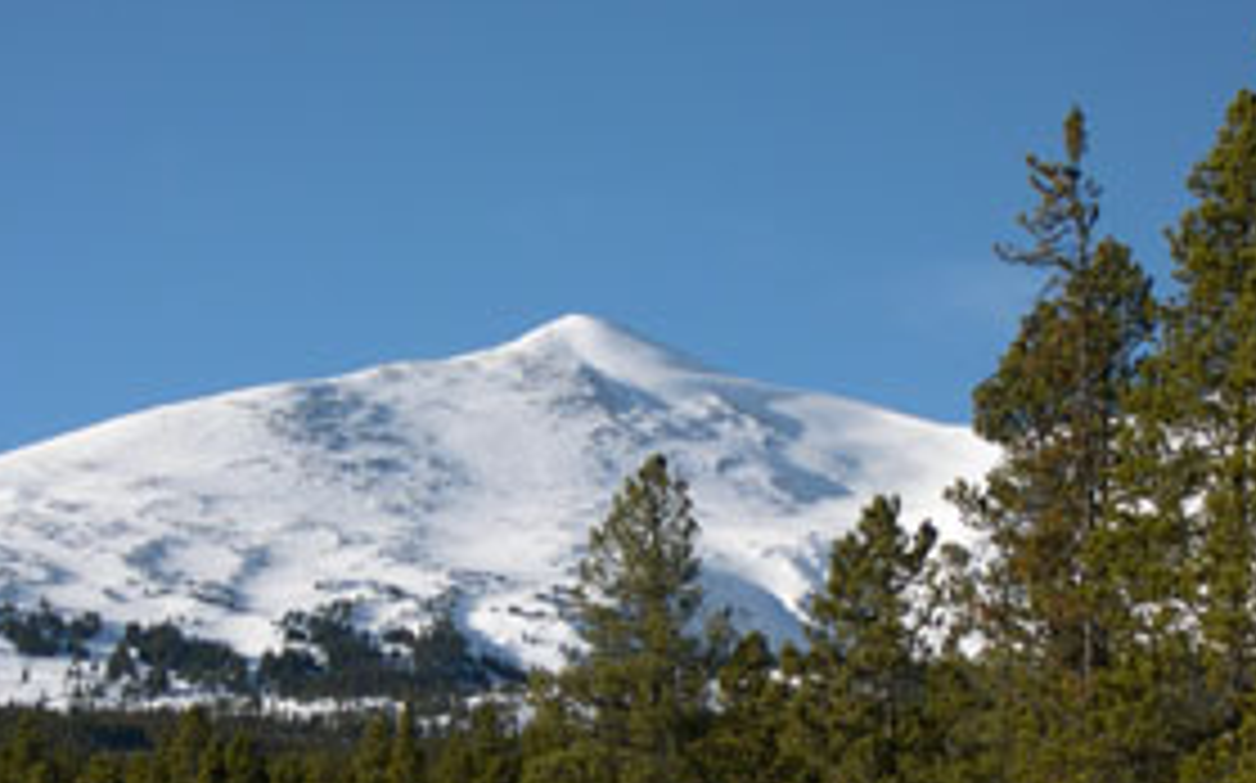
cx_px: 558
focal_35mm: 155
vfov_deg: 8.4
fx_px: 5302
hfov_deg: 13.5
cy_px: 549
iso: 100
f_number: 4.8
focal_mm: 21.6
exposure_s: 1/469
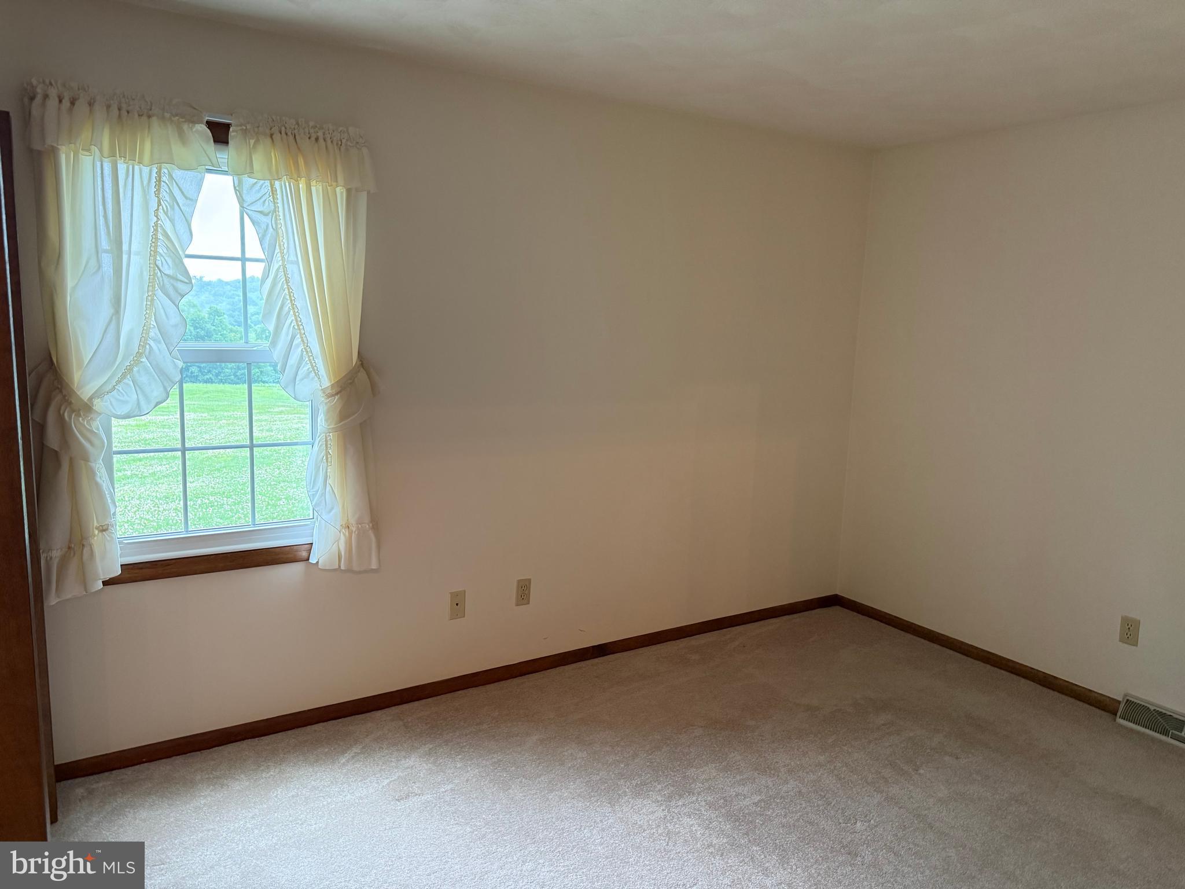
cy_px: 444
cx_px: 592
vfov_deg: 56.8
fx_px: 822
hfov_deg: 71.6
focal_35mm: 24
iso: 400
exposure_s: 1/60
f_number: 1.78
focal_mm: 6.76
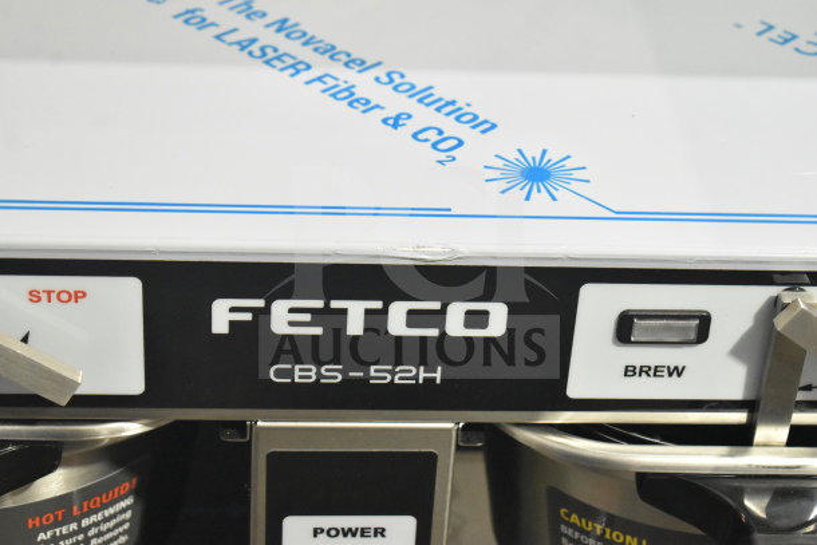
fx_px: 1873
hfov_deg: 24.6
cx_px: 408
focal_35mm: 82
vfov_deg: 16.6
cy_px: 272
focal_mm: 55
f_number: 5.6
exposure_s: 1/125
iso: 6400
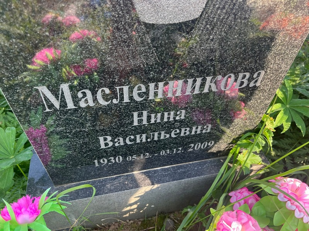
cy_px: 116
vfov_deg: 53.1
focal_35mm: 26
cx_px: 154
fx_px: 232
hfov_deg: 67.3
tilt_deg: -47.7
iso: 40
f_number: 1.5
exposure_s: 1/247
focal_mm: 5.7
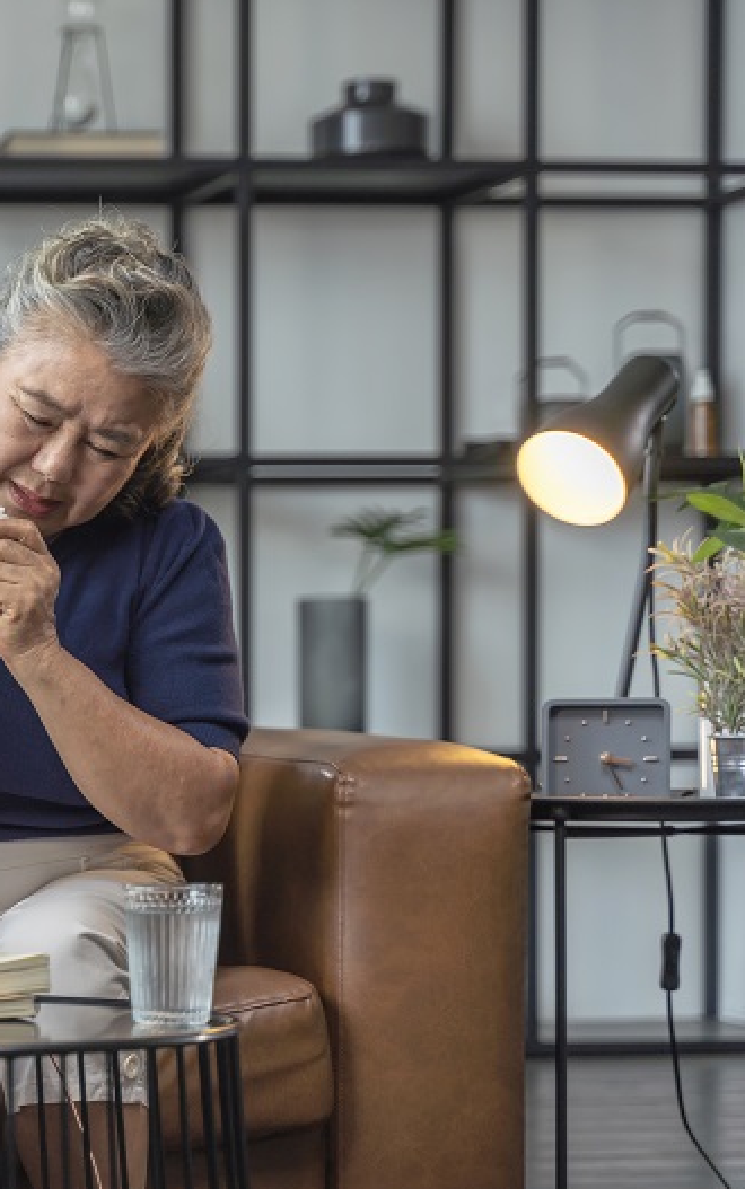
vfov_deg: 20.4
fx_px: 3309
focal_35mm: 102
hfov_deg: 12.6
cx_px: -122
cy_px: 597
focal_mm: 66
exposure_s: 1/200
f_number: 2.8
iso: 125
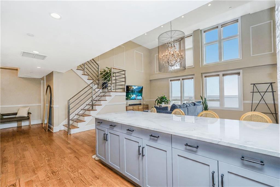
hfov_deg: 96.8
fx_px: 124
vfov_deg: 73.7
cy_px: 94
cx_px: 140
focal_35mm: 16
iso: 50
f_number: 5
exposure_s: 1/50
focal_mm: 16
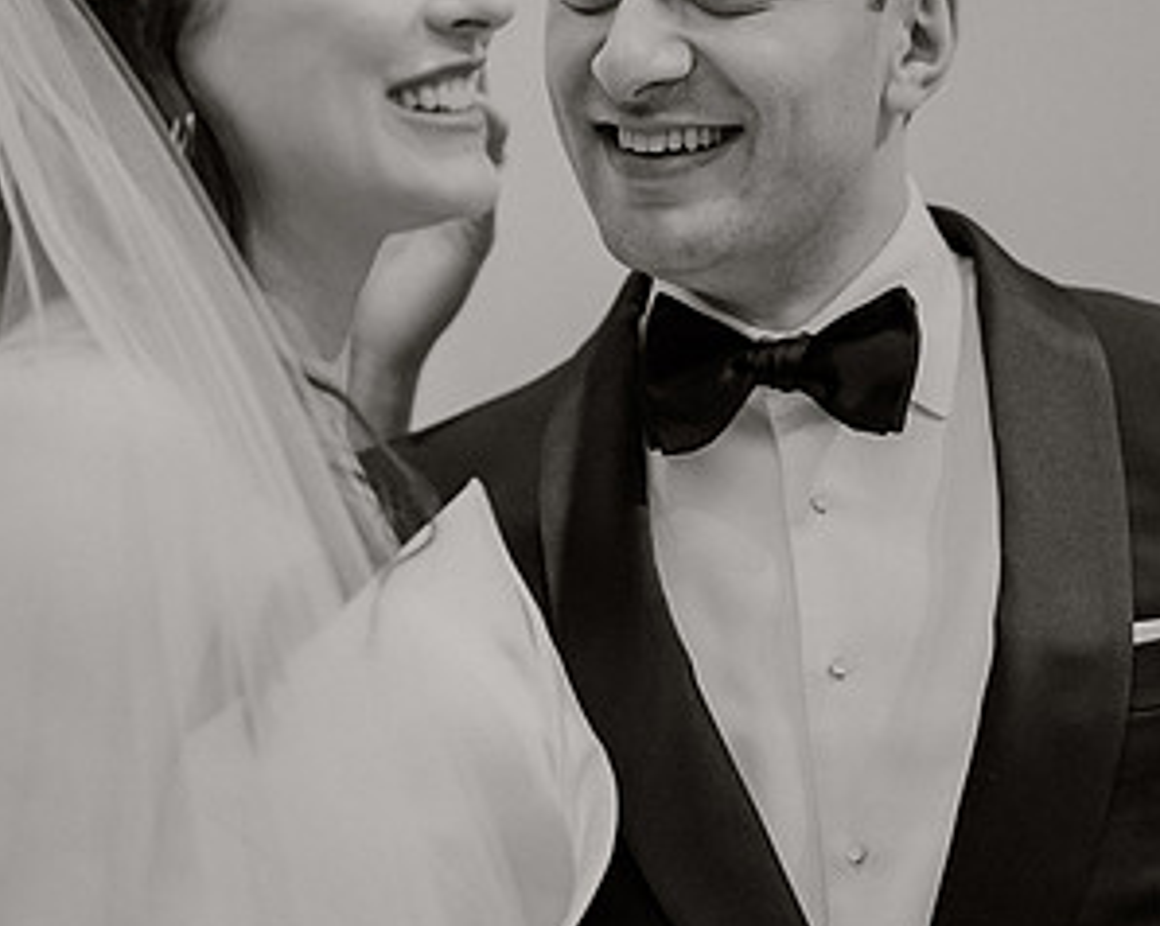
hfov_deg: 10.1
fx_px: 6587
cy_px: 327
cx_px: 436
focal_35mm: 192
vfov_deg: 8.0
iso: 800
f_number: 1.8
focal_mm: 105
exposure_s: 1/400
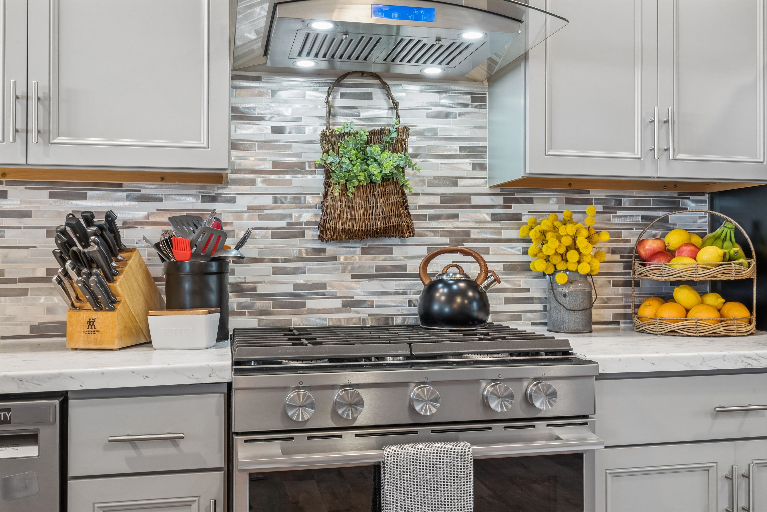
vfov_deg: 37.9
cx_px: 384
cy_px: 256
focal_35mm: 35
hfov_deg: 54.4
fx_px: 746
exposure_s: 1/13
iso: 800
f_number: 10
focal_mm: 35
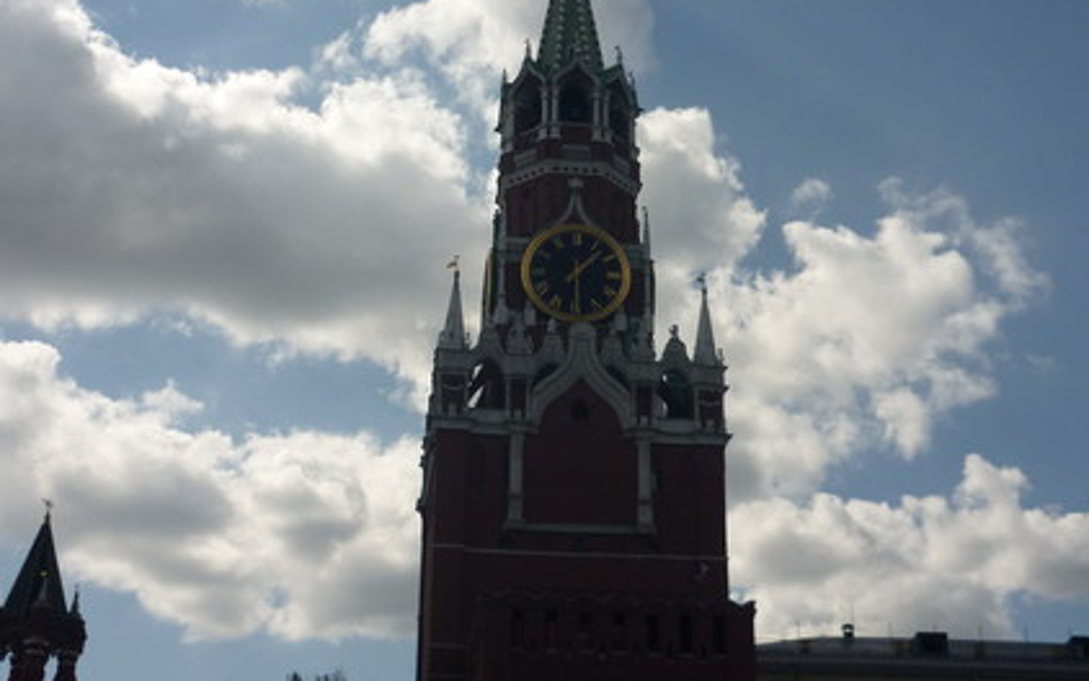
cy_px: 239
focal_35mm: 54
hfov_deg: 37.5
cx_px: 552
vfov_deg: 23.9
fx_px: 1603
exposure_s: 1/500
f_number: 8
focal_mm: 5.5
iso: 100
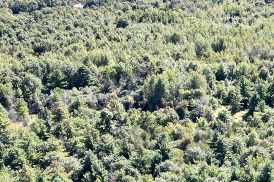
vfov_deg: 16.5
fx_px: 609
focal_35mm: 80
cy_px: 204
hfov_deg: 22.7
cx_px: 353
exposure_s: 1/1250
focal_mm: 6.72
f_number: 1.7
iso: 110
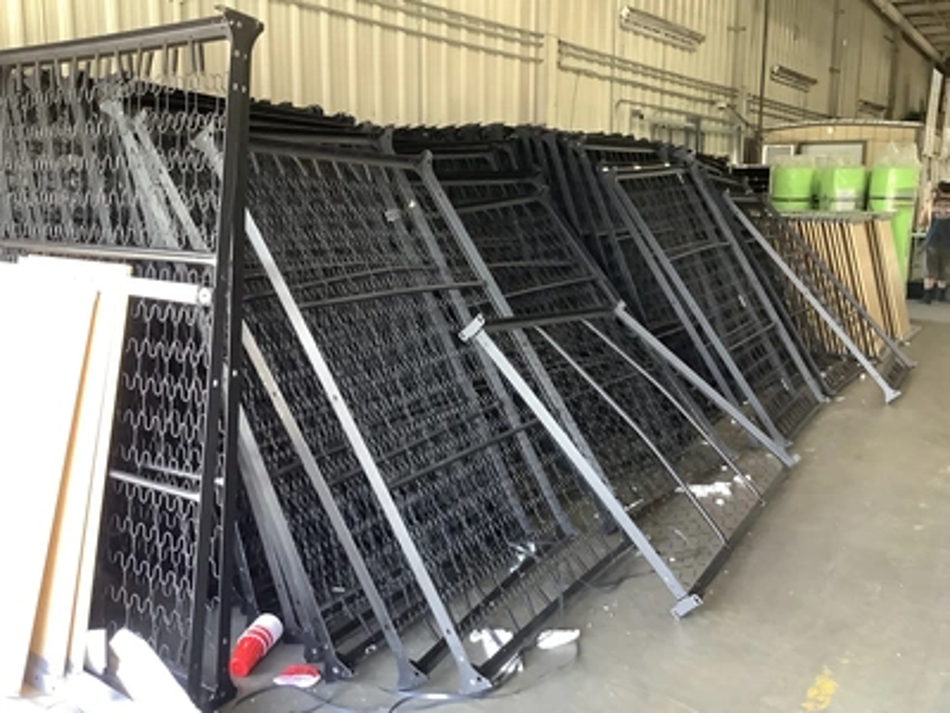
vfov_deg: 45.4
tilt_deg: -10.3
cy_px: 356
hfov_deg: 58.4
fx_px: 851
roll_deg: -0.5
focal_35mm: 31
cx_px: 475
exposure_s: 1/60
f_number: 2.4
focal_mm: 3.3
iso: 320
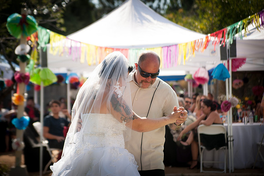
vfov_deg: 21.9
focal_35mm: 62
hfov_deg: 32.4
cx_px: 132
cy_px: 88
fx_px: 454
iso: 200
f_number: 2.8
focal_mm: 62
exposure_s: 1/1600
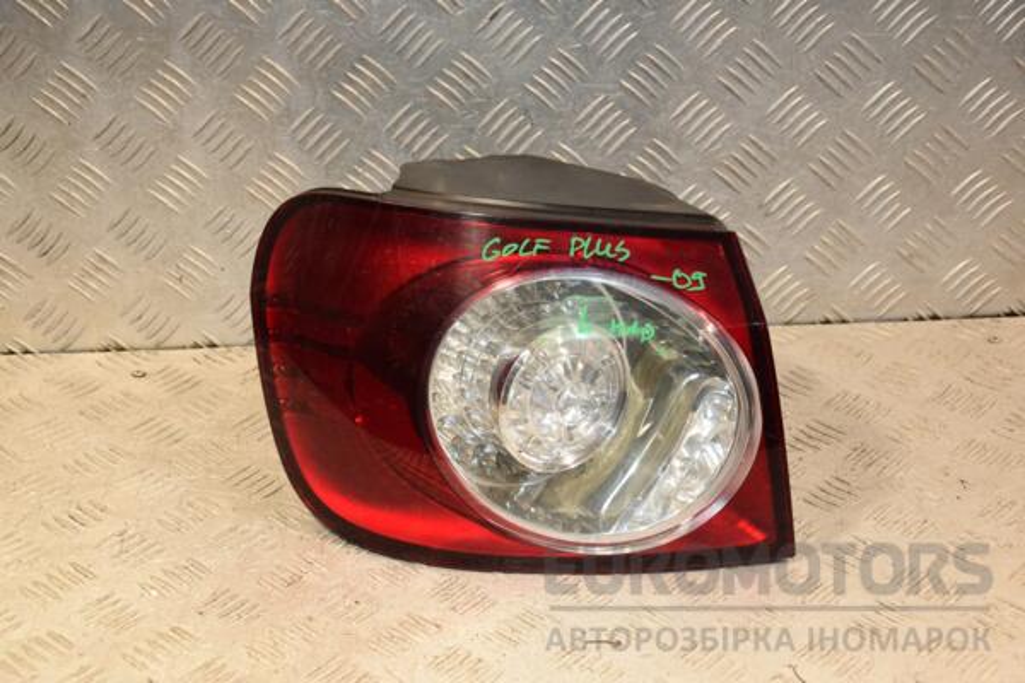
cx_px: 512
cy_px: 342
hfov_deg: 29.9
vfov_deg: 20.2
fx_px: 1922
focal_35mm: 68
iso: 800
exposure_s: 1/200
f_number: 4.8
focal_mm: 45
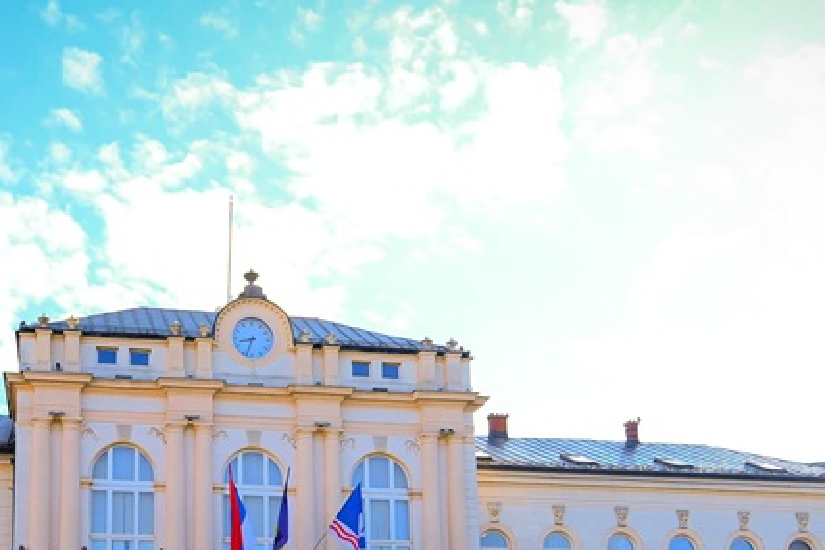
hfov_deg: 45.3
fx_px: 962
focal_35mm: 42
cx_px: 244
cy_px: 600
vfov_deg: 29.0
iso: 640
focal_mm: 15
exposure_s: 1/1600
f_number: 4
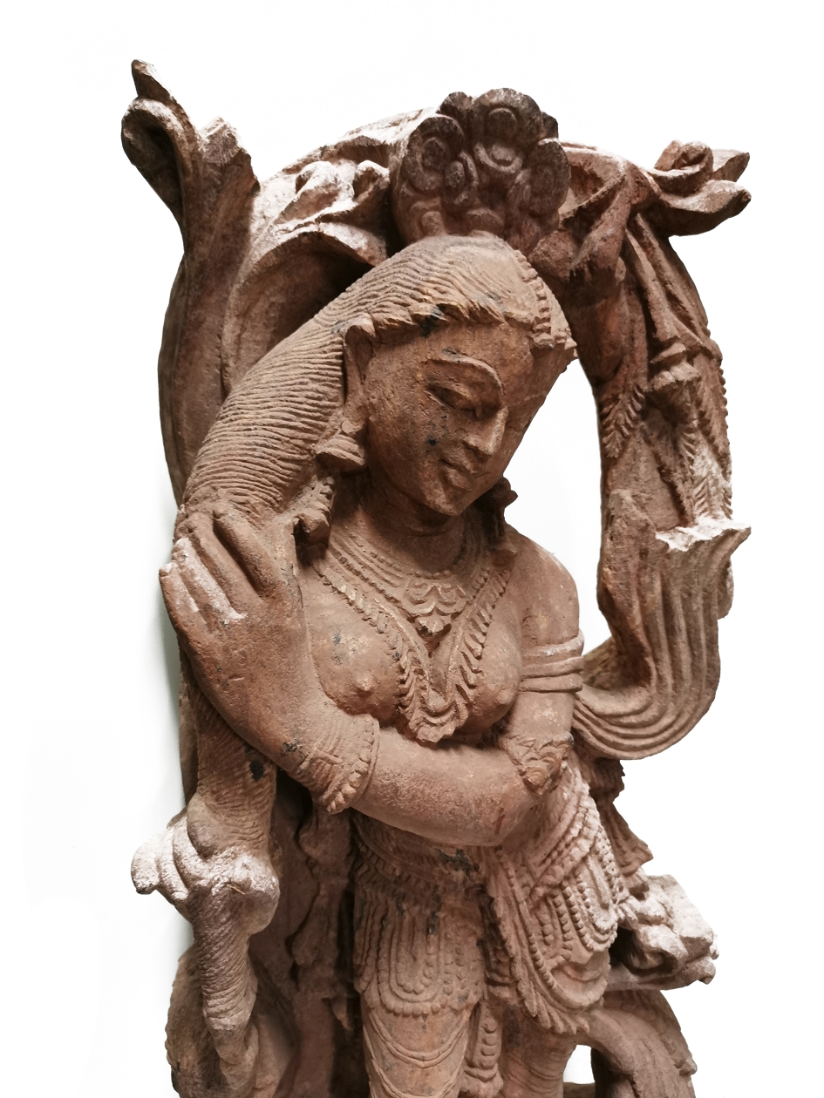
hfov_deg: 51.4
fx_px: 857
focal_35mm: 27
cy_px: 549
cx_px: 412
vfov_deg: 65.3
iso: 320
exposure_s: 1/33.3
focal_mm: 5.58
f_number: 1.8
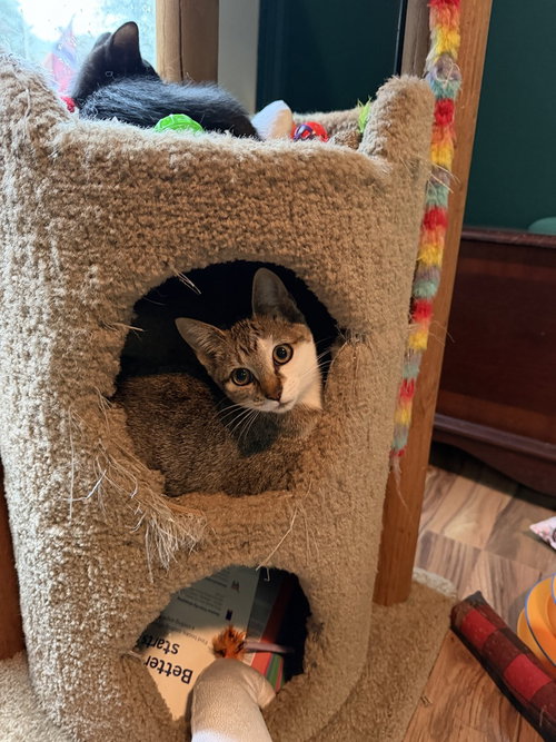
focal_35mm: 24
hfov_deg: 56.8
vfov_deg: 71.6
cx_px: 278
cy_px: 371
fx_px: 514
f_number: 1.78
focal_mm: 6.76
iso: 800
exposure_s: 1/30
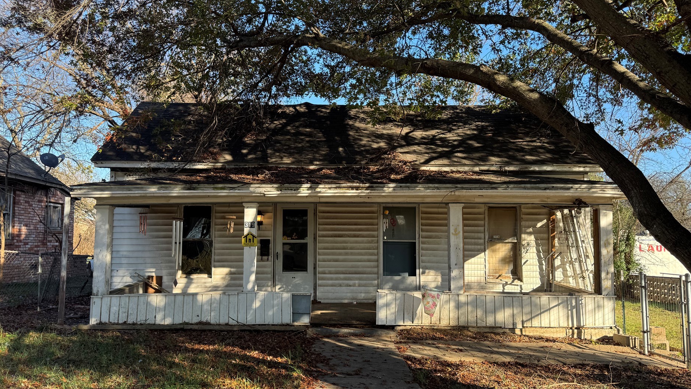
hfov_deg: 69.8
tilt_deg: +2.2
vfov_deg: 42.9
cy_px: 207
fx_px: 495
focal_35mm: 27
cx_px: 336
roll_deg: -0.6
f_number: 1.78
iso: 80
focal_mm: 6.76
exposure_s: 1/707
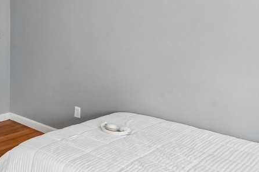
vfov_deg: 35.0
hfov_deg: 41.5
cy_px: 40
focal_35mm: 37
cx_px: -25
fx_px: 266
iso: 5000
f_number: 9
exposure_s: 1/30
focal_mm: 16
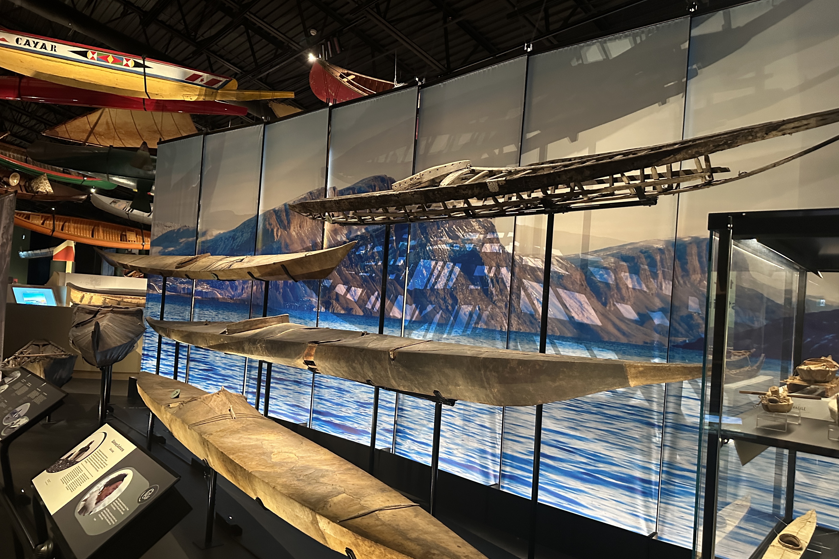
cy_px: 288
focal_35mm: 25
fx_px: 583
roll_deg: -4.9
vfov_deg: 51.3
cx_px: 419
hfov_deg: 71.5
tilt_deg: +1.0
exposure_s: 1/39
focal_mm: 6.86
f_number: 1.78
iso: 1000
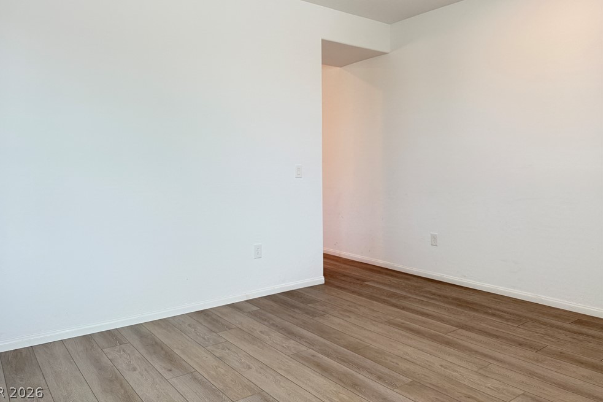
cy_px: 167
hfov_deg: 69.4
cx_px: 290
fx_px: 435
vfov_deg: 49.3
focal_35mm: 26
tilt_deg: +0.4
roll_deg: +0.1
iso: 200
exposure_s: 1/169
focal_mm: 6.76
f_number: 1.78
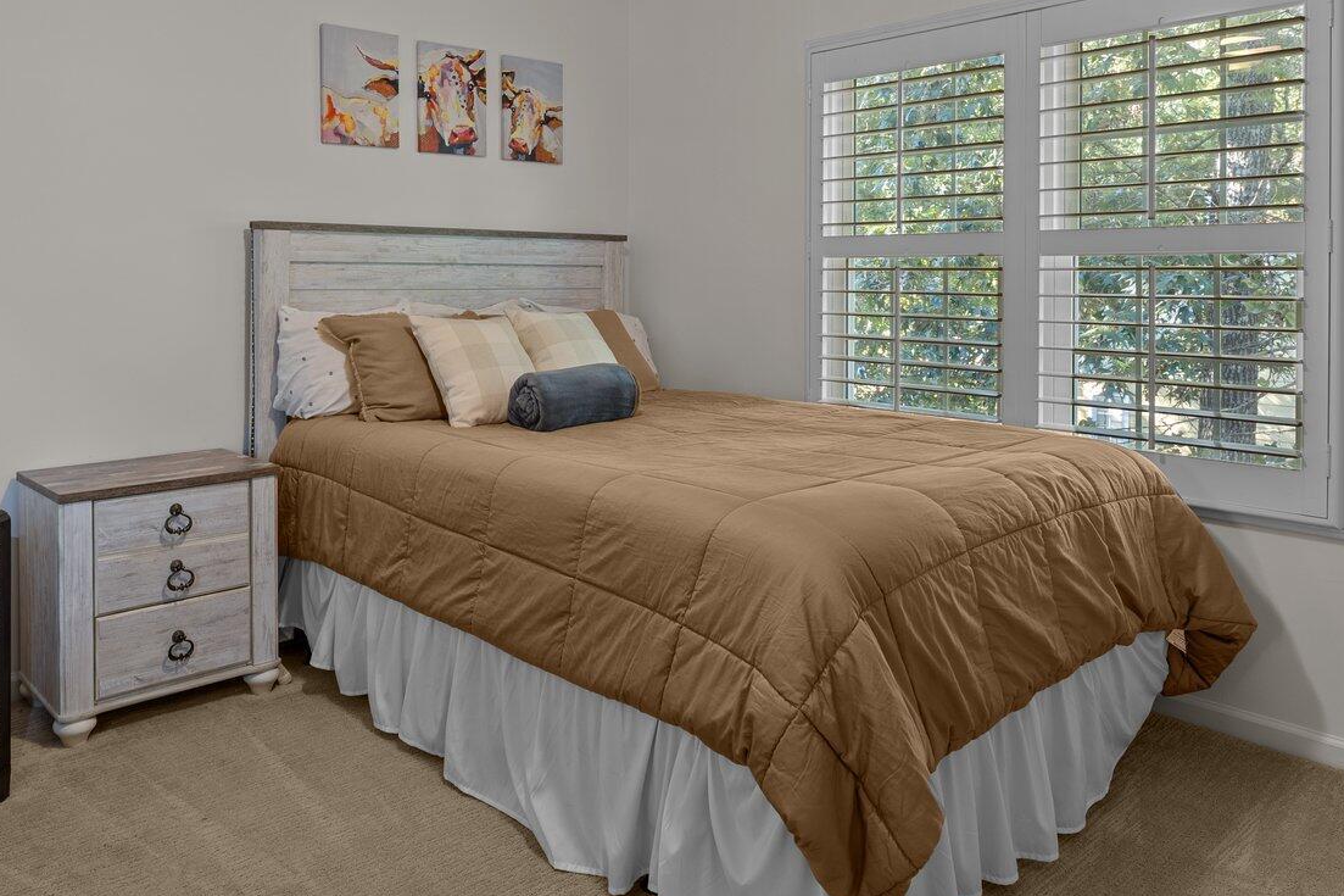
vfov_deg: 48.7
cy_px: 296
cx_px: 498
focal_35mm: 26
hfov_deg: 68.3
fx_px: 970
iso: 200
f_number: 7.1
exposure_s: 3.2
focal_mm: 14
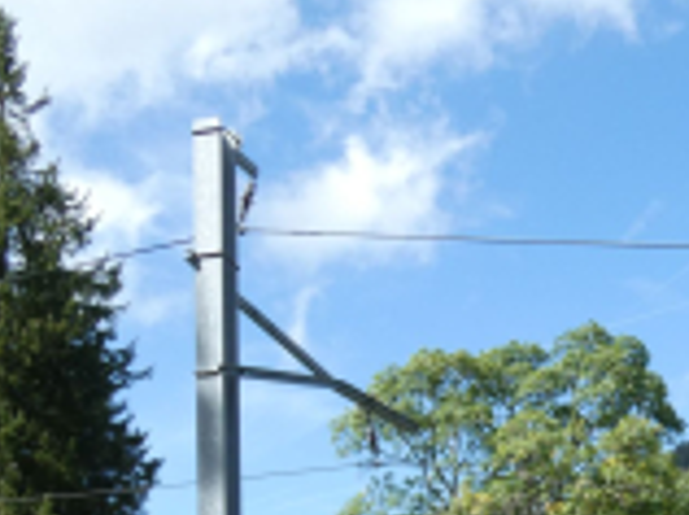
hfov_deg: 28.9
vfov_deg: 20.7
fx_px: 1292
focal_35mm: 65
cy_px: 659
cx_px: 595
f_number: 3.3
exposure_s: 1/500
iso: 80
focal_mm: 4.3
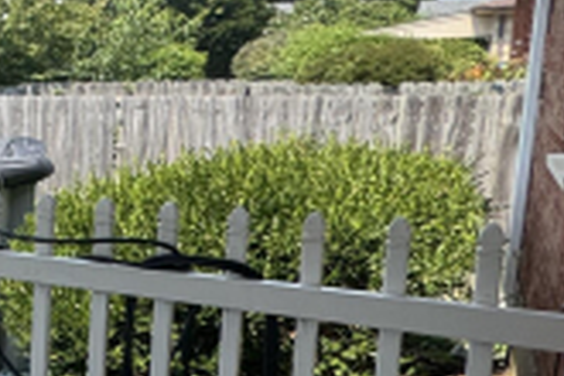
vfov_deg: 23.0
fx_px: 924
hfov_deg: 19.9
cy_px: 174
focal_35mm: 59
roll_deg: +1.0
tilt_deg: -6.2
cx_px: -532
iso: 50
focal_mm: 2.22
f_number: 2.2
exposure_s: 1/1078
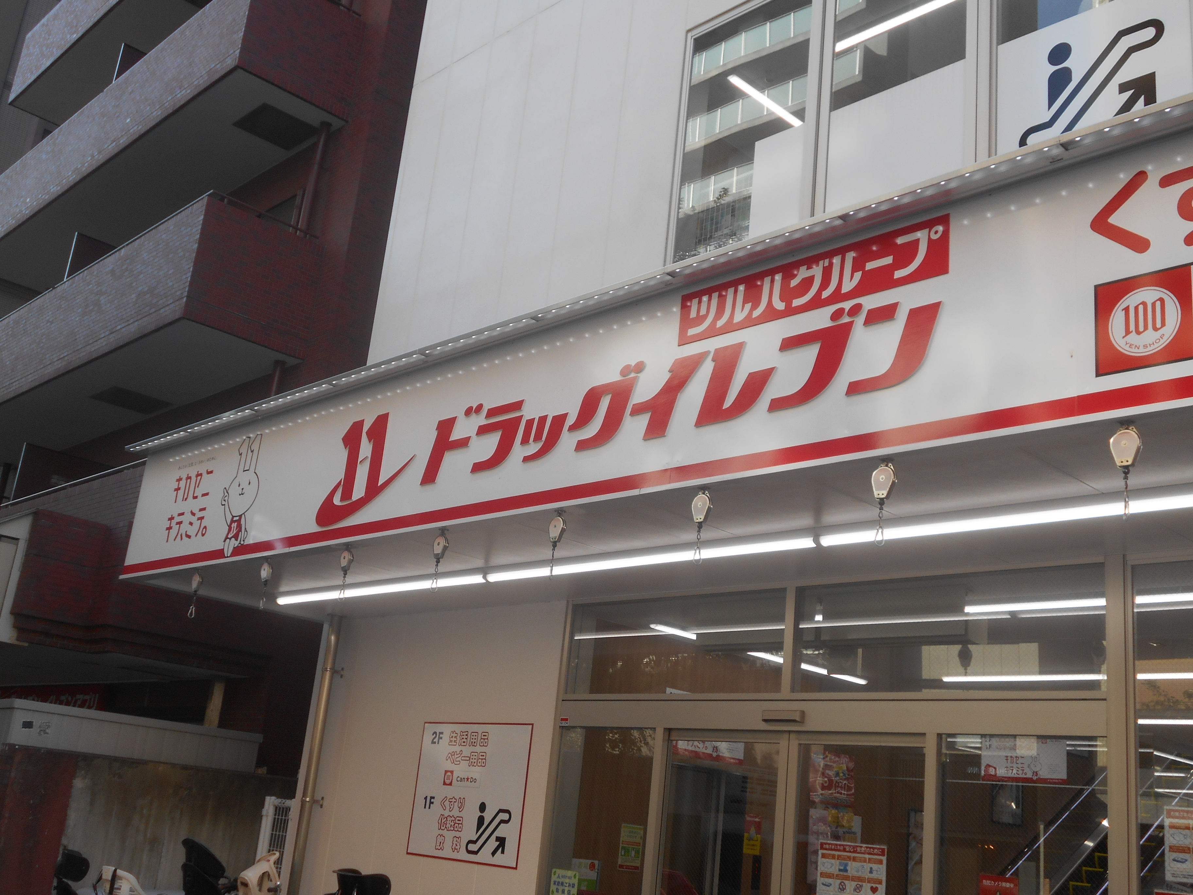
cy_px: 448
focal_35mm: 39
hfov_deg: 47.9
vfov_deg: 36.8
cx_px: 596
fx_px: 1344
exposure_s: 1/200
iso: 80
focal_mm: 6.7
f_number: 3.9
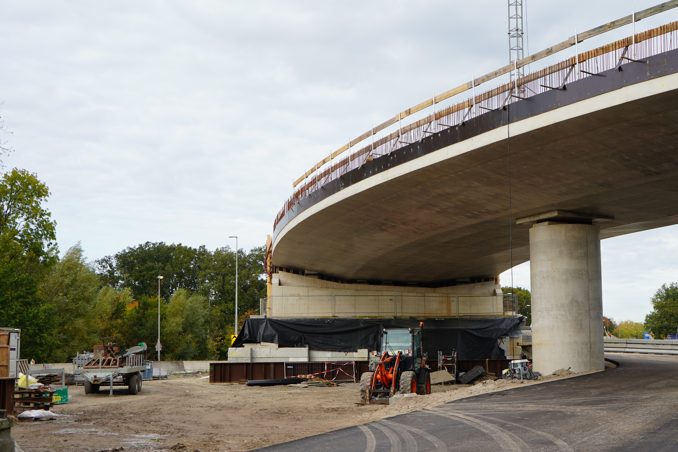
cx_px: 414
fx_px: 923
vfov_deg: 27.5
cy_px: 244
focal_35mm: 49
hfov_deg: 40.1
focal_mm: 38
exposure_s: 1/250
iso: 100
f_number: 5
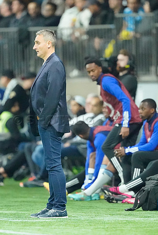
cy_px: 118
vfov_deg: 3.4
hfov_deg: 2.3
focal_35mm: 600
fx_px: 3932
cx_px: 79
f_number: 4
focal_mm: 600
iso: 20000
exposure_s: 1/1600
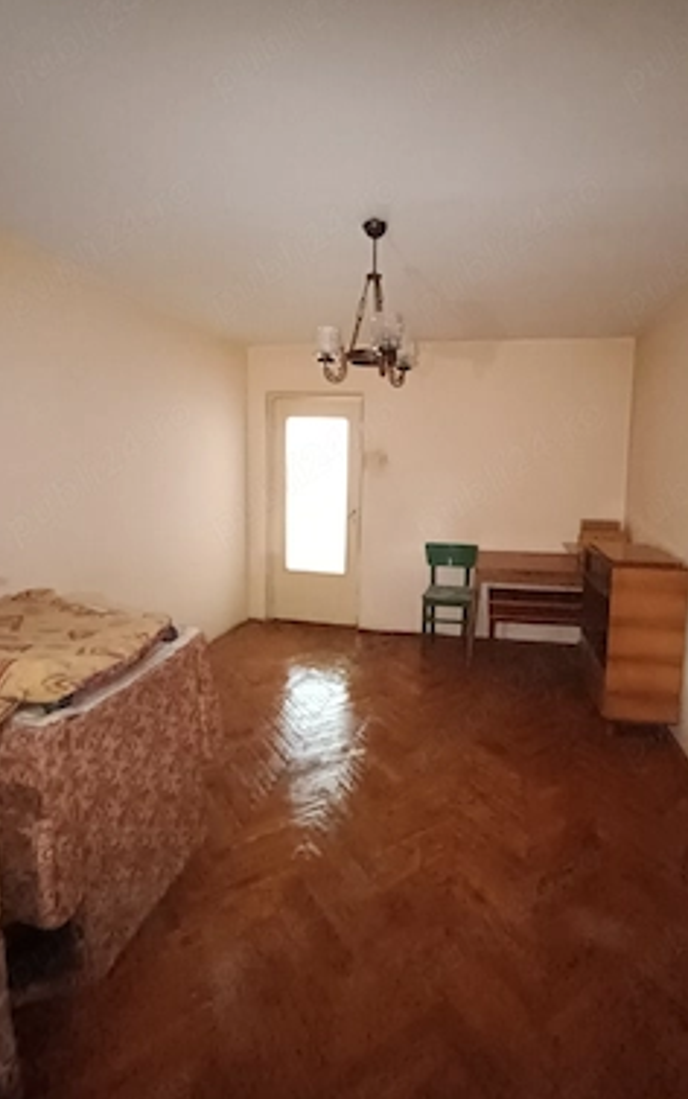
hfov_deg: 64.6
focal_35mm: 18
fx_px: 539
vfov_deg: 91.0
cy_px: 519
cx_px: 405
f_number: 2.2
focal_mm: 1.66
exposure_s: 1/20
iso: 2340
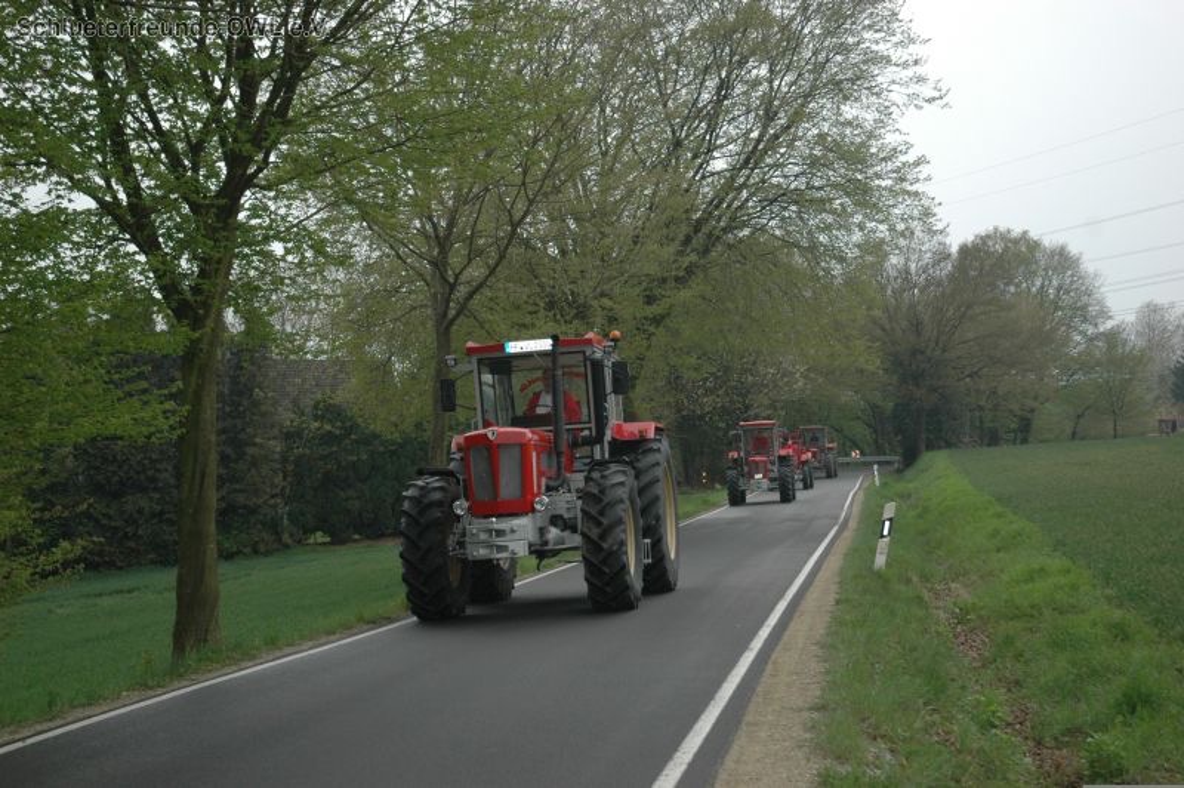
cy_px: 394
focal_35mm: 57
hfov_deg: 35.1
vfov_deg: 23.7
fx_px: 1873
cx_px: 592
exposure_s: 1/500
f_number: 4.2
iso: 400
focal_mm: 38
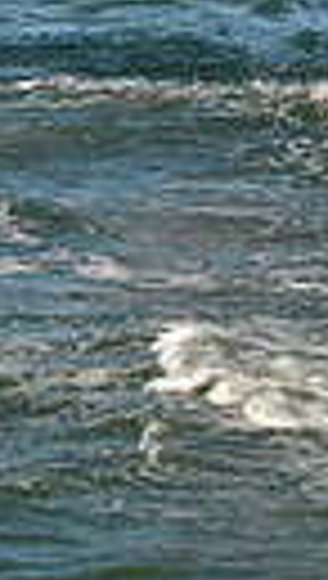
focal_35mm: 330
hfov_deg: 3.5
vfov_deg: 6.5
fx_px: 5079
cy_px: 106
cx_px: 1285
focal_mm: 70
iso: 400
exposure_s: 1/1250
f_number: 6.3
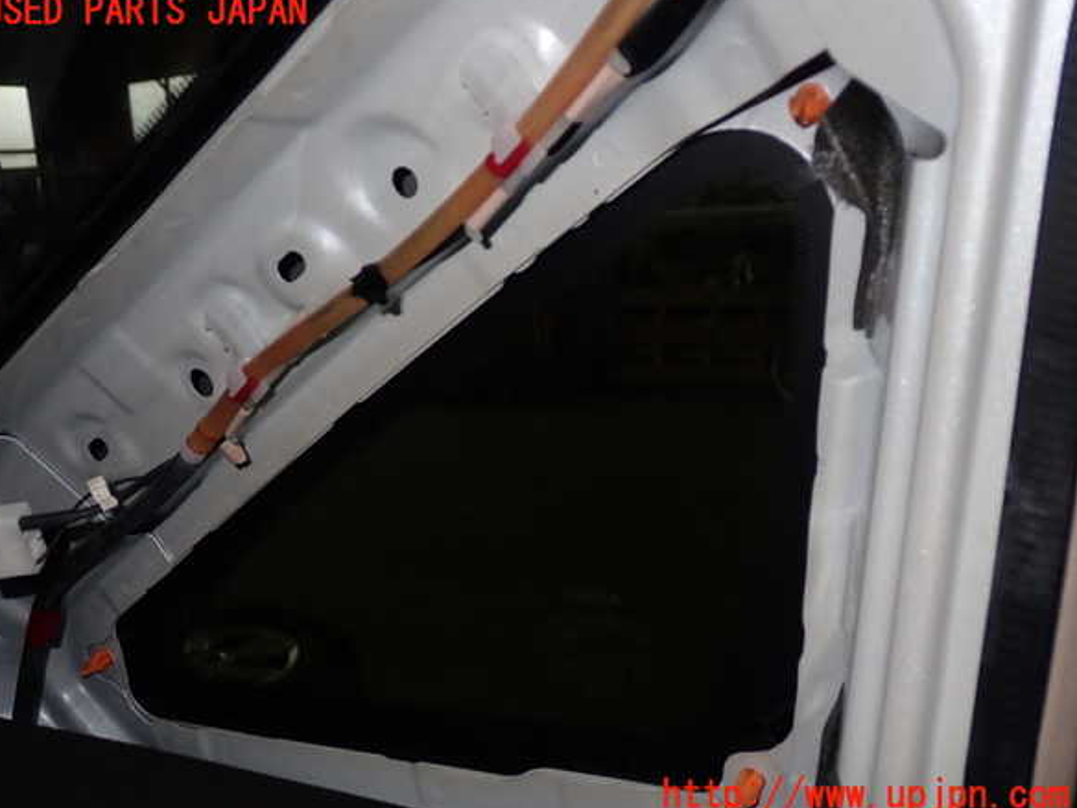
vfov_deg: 38.7
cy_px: 404
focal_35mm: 37
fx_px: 1151
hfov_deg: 50.1
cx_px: 526
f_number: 7.1
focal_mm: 6.37
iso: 200
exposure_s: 1/40
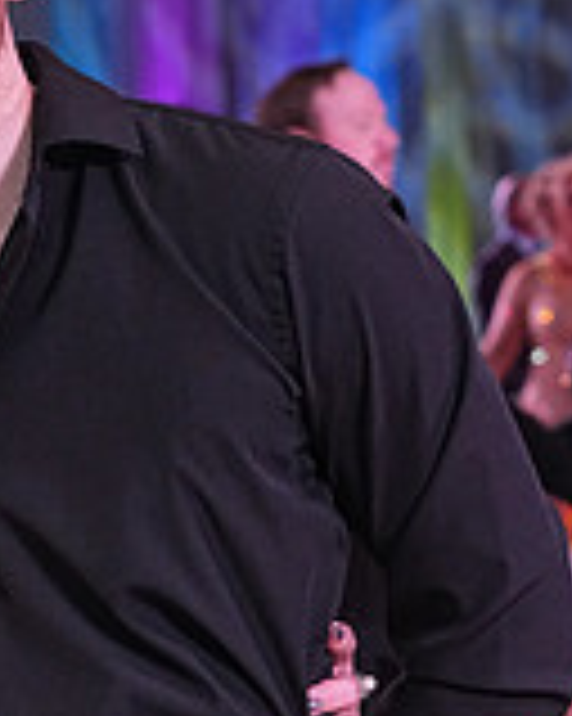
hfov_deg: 5.5
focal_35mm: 277
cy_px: 901
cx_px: -268
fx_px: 5867
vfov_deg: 6.9
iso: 2500
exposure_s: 1/250
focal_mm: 81
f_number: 7.1
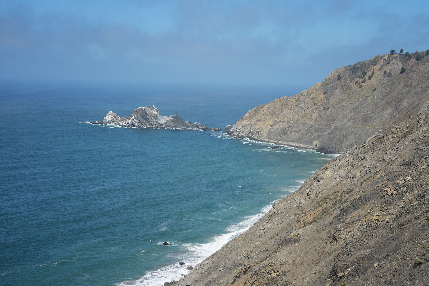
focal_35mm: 59
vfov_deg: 23.0
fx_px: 703
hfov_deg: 33.9
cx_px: 226
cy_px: 136
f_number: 4.5
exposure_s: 1/1600
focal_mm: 56
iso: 200
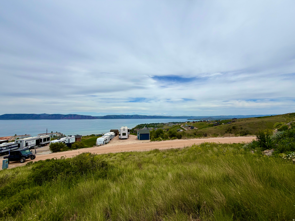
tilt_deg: +4.8
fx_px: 119
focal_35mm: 14
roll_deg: +0.7
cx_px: 148
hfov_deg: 102.1
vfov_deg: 85.7
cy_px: 110
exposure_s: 1/2024
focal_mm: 2.22
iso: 20
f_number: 2.2
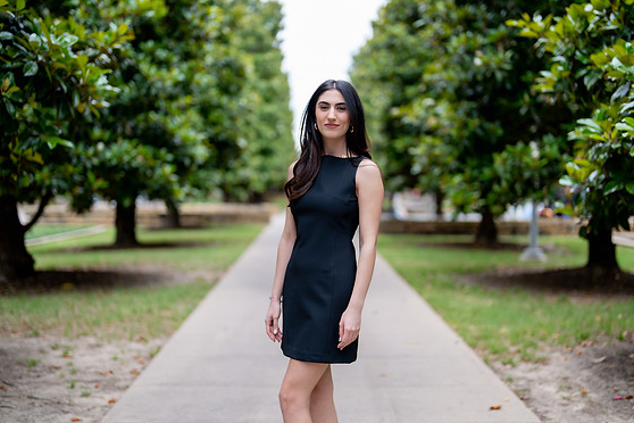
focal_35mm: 52
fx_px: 916
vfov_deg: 26.0
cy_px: 206
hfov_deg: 38.2
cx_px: 328
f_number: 1.2
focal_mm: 50
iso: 125
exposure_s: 1/320
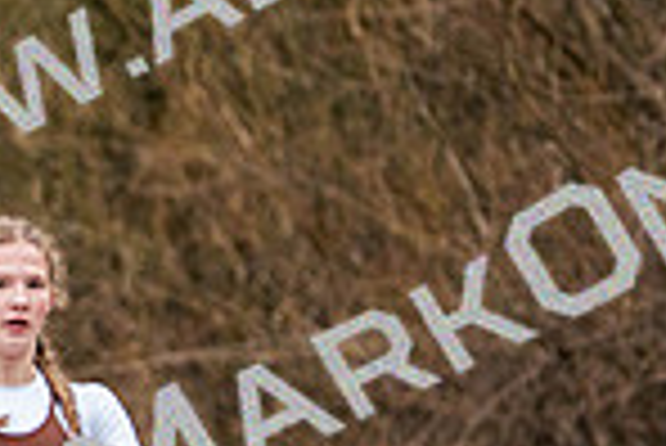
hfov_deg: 1.0
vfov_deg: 0.6
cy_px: 349
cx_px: -608
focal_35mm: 2149
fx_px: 39795
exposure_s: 1/2000
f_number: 6.3
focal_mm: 547
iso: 2000
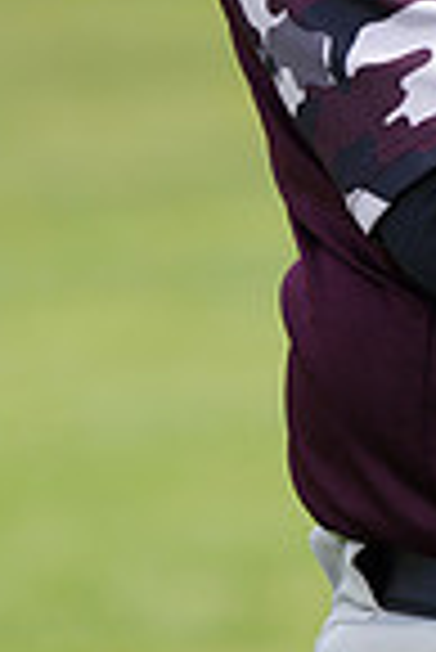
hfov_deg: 1.7
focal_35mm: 800
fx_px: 14498
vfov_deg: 2.6
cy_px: -157
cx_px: 681
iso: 100
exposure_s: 1/200
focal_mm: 200
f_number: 6.3
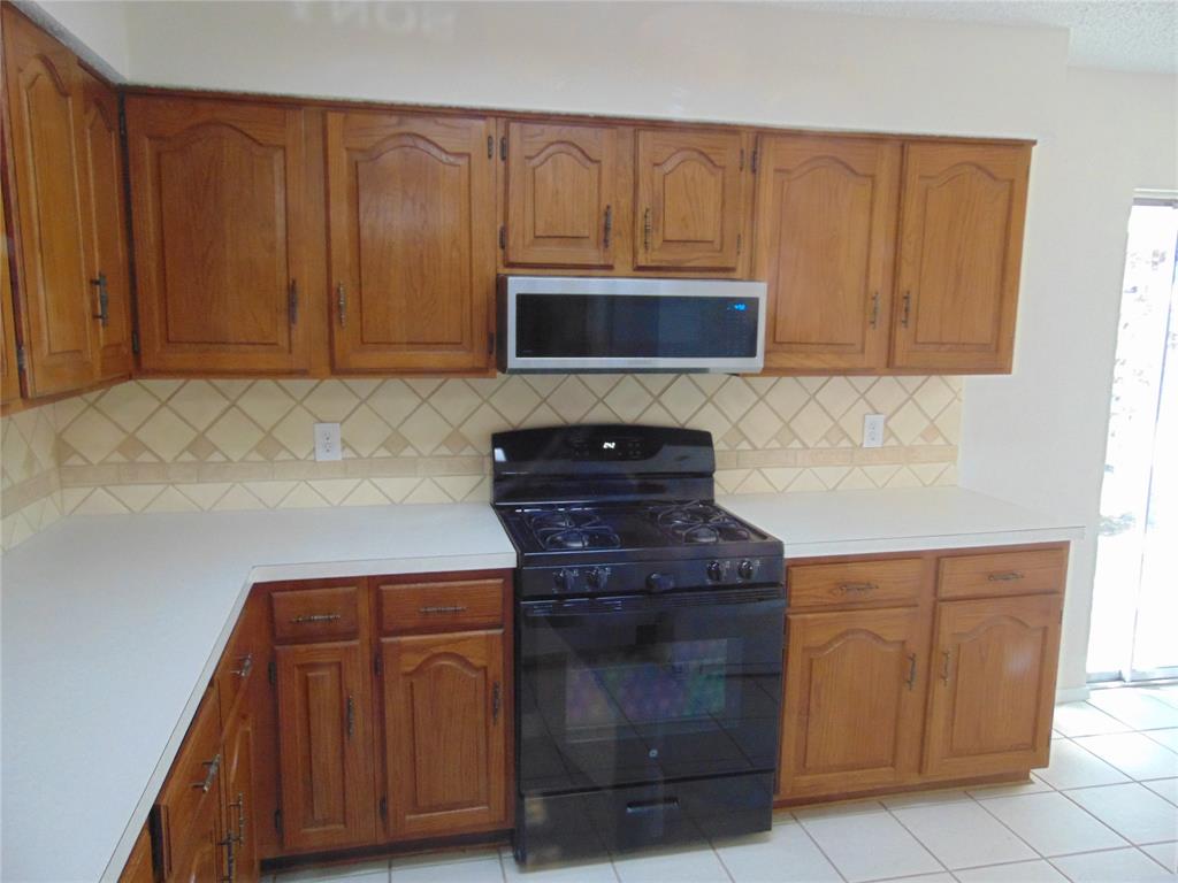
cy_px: 442
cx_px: 589
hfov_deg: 69.4
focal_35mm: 25
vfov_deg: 54.9
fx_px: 851
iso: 320
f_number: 3
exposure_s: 1/40
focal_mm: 4.5
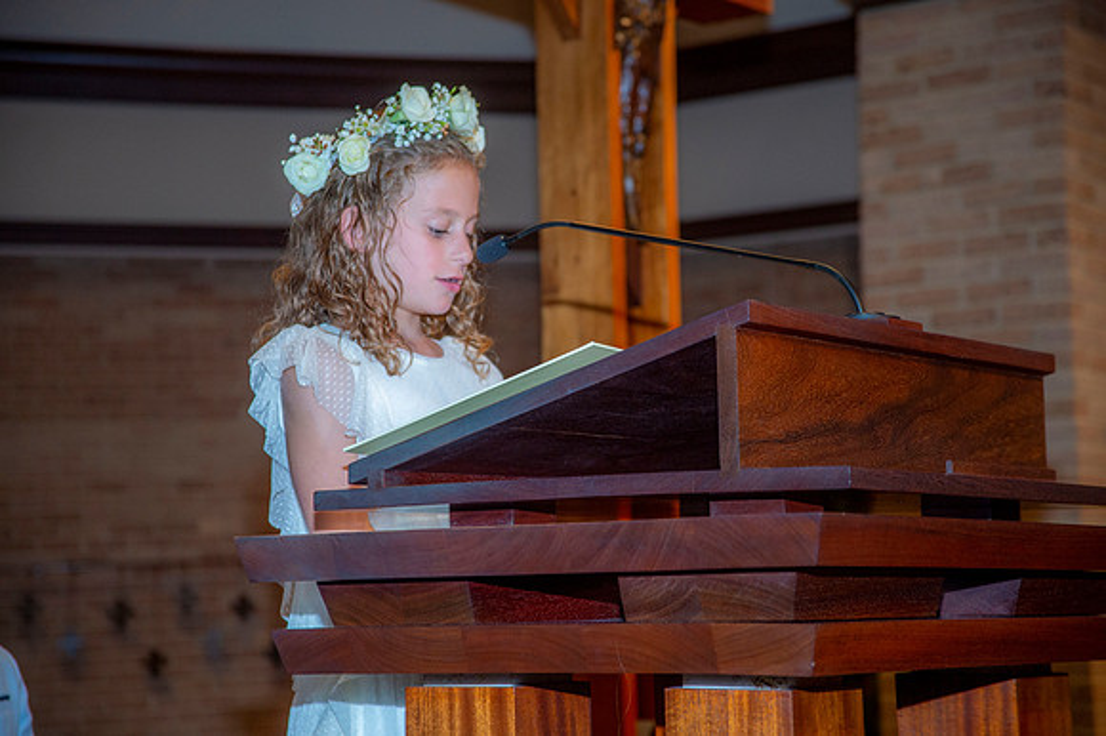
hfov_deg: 23.9
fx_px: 2610
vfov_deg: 16.1
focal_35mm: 85
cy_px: 368
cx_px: 553
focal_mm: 85
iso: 1600
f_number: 5.6
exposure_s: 1/200
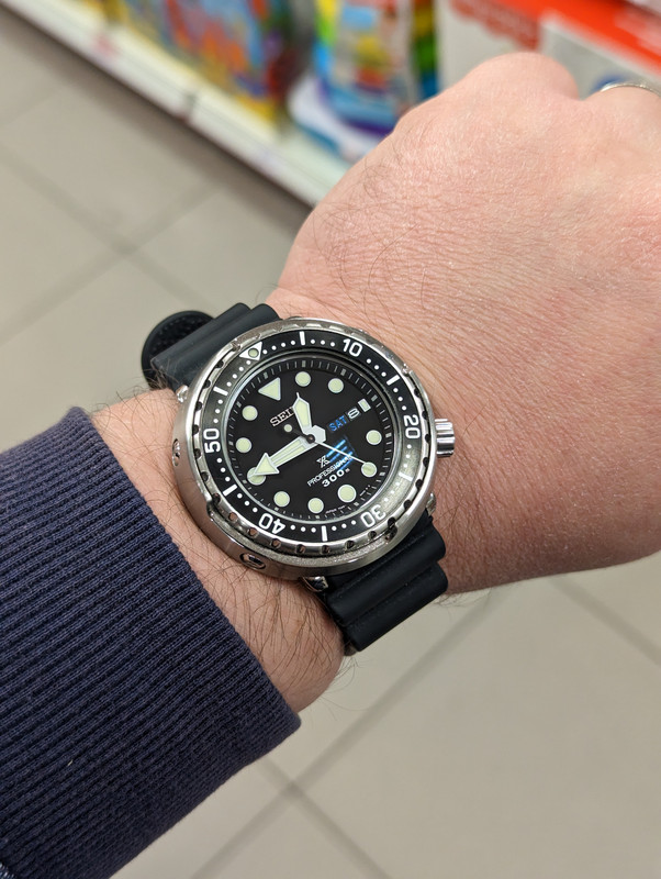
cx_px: 330
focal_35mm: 48
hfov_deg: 30.3
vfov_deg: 39.6
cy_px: 440
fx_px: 1219
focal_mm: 6.81
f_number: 1.85
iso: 254
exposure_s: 1/79.1
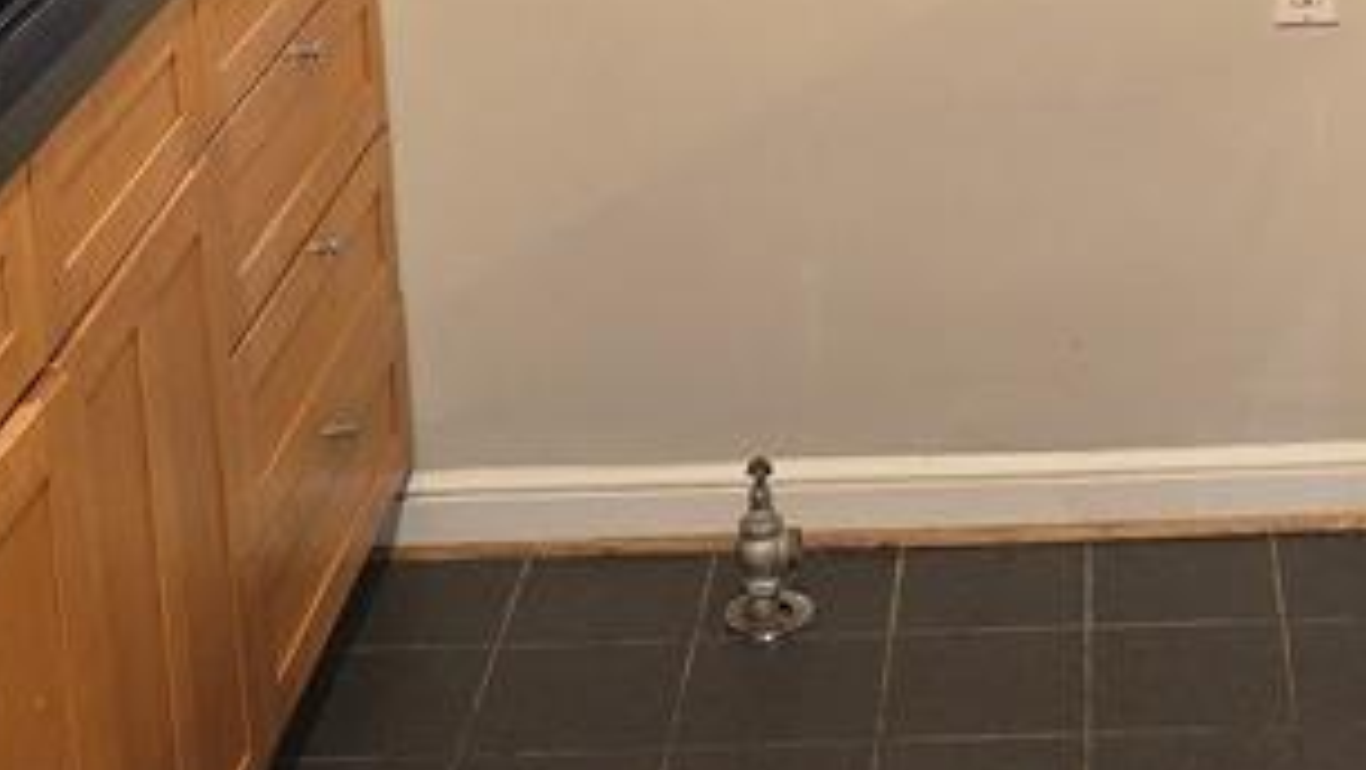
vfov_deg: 13.8
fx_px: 3044
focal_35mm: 84
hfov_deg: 24.7
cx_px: 1160
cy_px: -246
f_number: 1.7
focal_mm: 6.3
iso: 125
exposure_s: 1/24
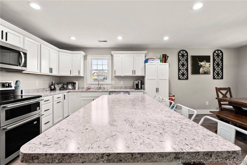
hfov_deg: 95.0
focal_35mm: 16
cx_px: 124
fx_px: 113
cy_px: 82
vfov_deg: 72.1
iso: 400
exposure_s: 1/3
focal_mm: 16.5
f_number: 11
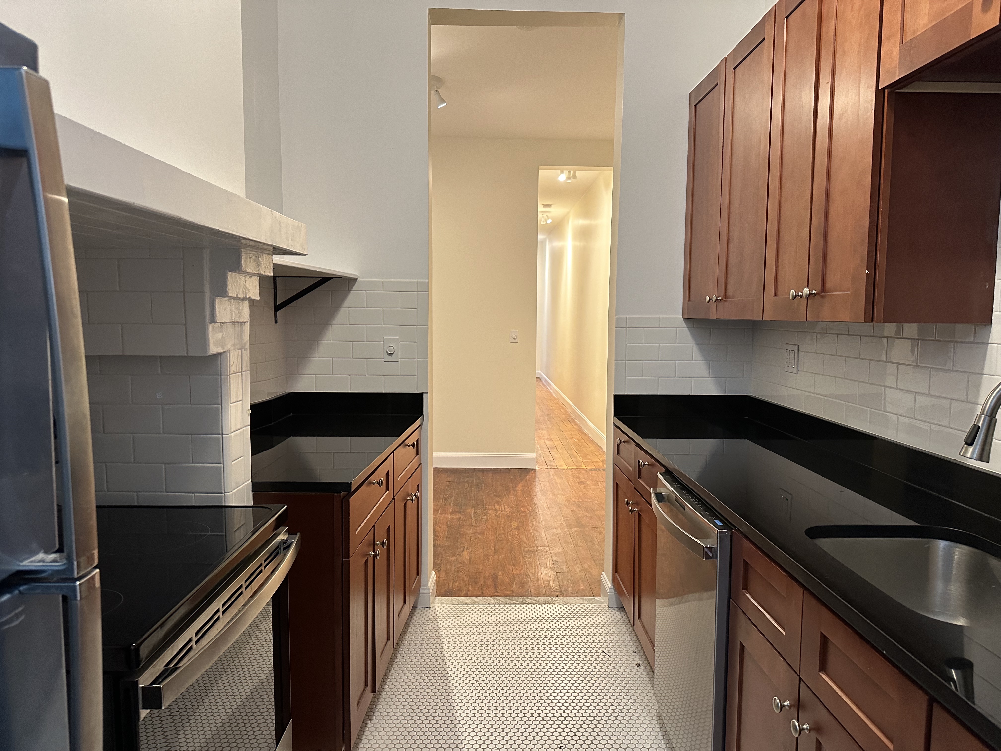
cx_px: 500
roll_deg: -0.2
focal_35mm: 24
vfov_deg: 56.8
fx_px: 694
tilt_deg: -4.5
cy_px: 376
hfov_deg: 71.6
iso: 400
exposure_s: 1/60
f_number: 1.78
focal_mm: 6.86
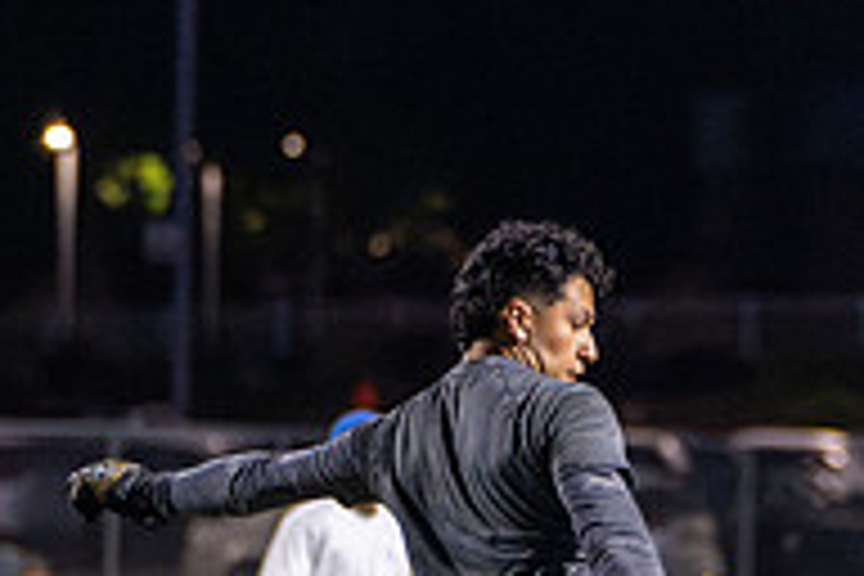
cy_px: 495
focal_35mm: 443
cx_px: 927
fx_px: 10631
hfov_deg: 4.6
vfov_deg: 3.1
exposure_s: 1/800
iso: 8000
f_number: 2.8
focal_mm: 120
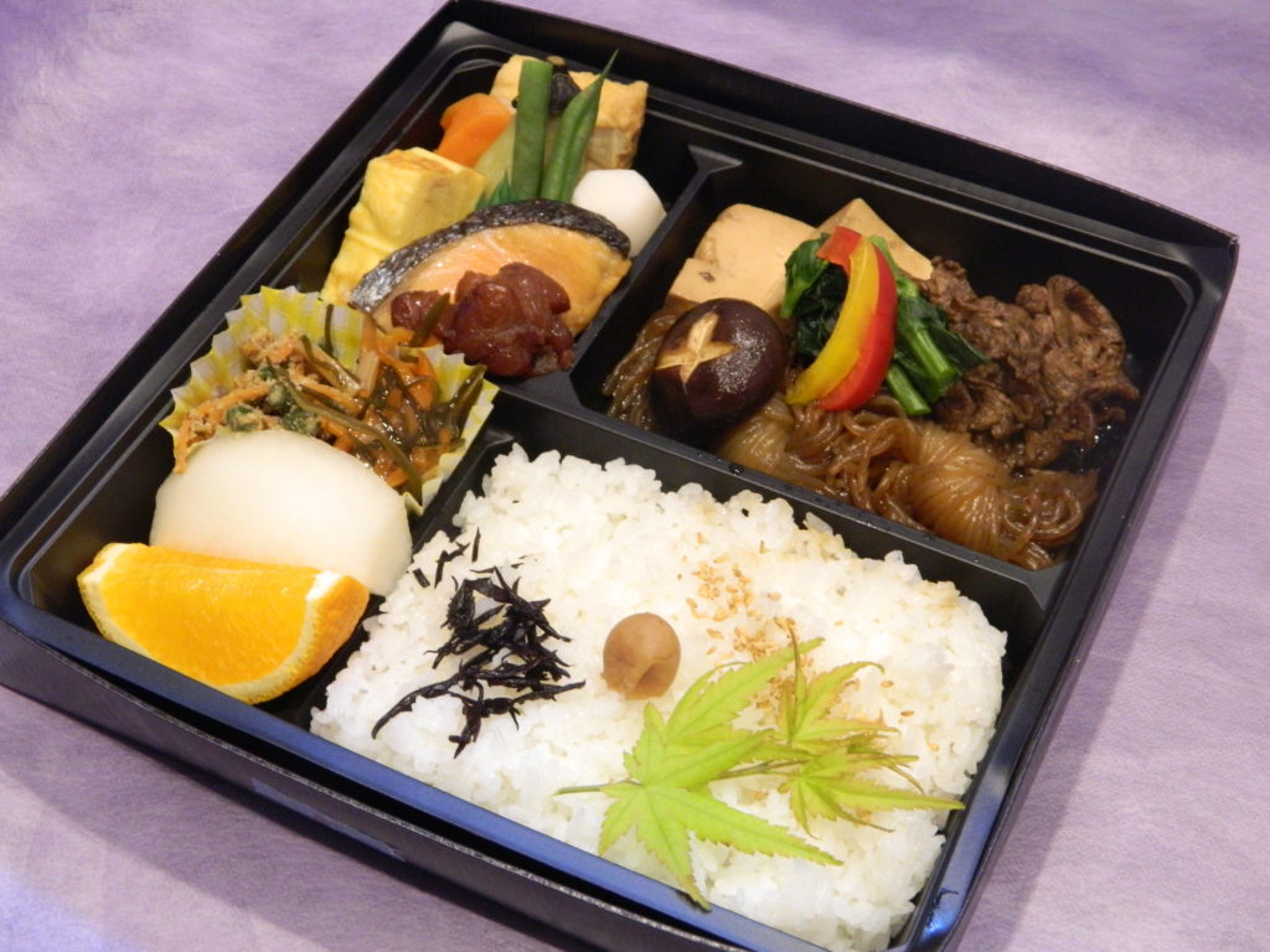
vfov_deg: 25.7
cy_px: 476
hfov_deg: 33.8
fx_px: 2091
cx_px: 635
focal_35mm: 57
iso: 400
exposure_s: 1/10
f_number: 3.8
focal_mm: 10.2
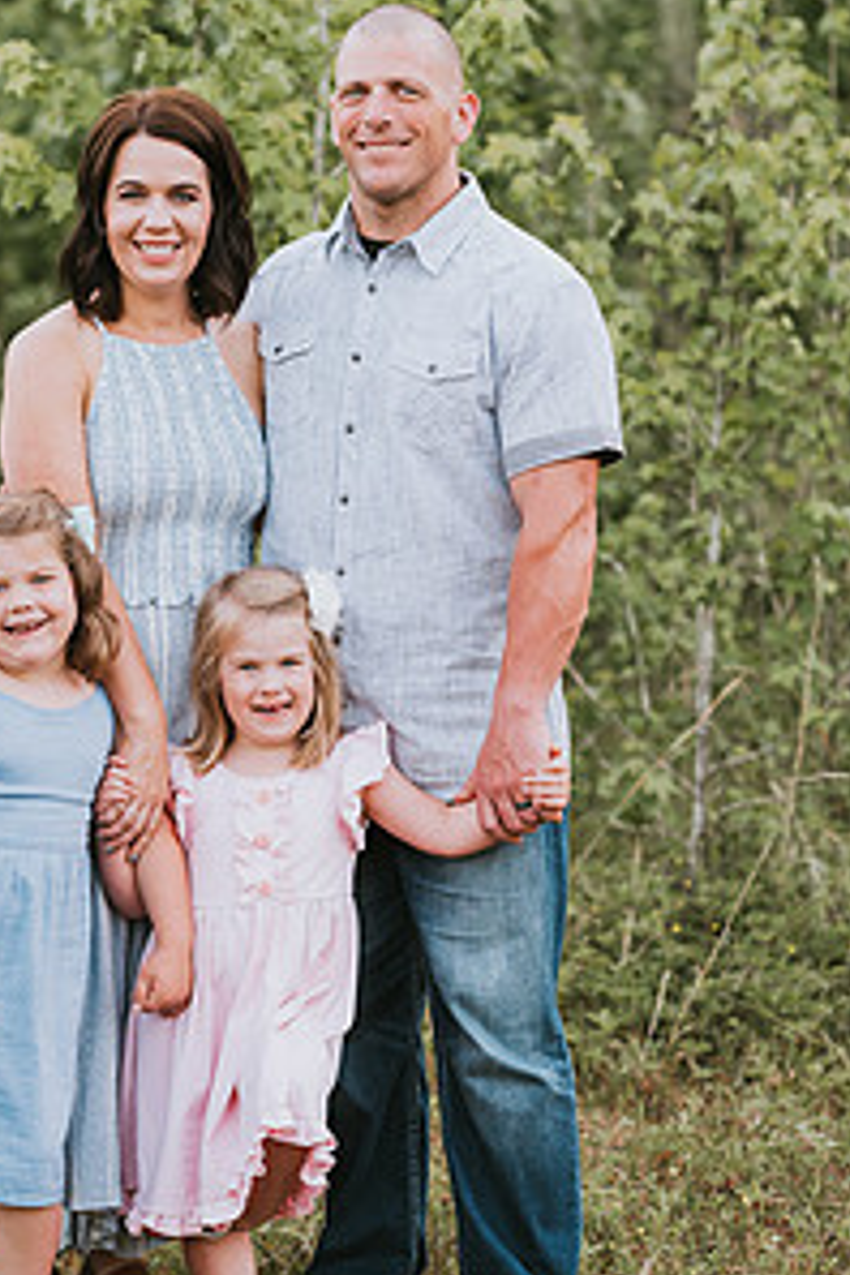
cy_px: 635
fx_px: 4568
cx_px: 270
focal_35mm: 129
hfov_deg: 10.6
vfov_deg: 15.9
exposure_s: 1/400
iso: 200
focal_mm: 85
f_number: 2.5
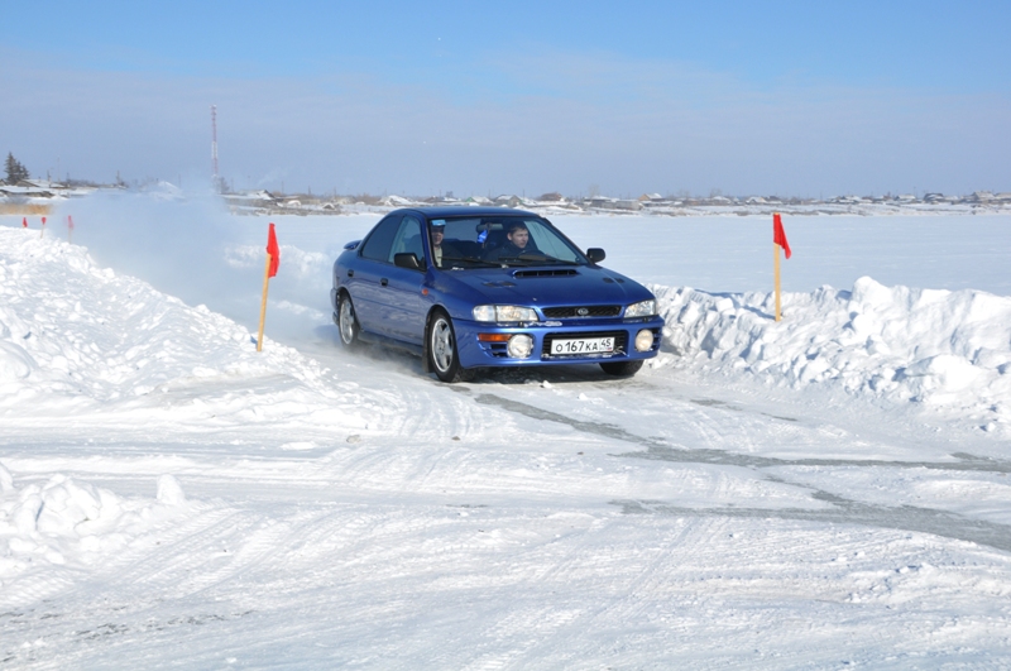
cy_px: 336
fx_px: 1346
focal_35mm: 48
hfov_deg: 41.2
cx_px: 506
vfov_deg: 28.0
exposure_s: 1/500
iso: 200
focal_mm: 32
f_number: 11
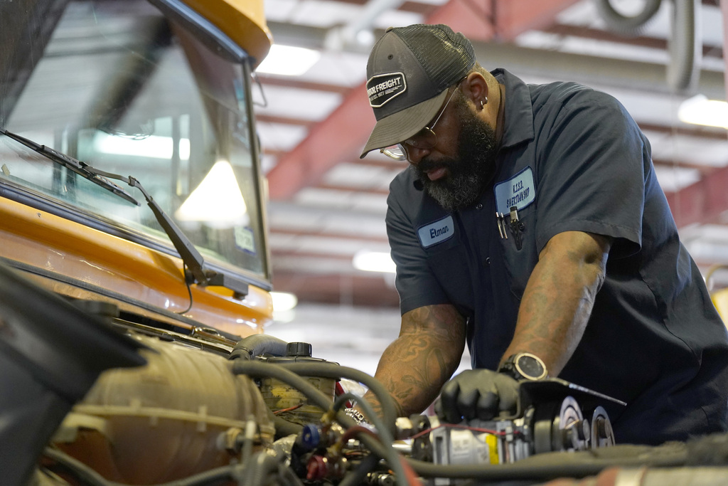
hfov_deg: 28.8
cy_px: 243
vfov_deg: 19.5
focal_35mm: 70
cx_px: 364
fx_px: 1416
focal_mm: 70
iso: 4000
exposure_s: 1/160
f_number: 2.8
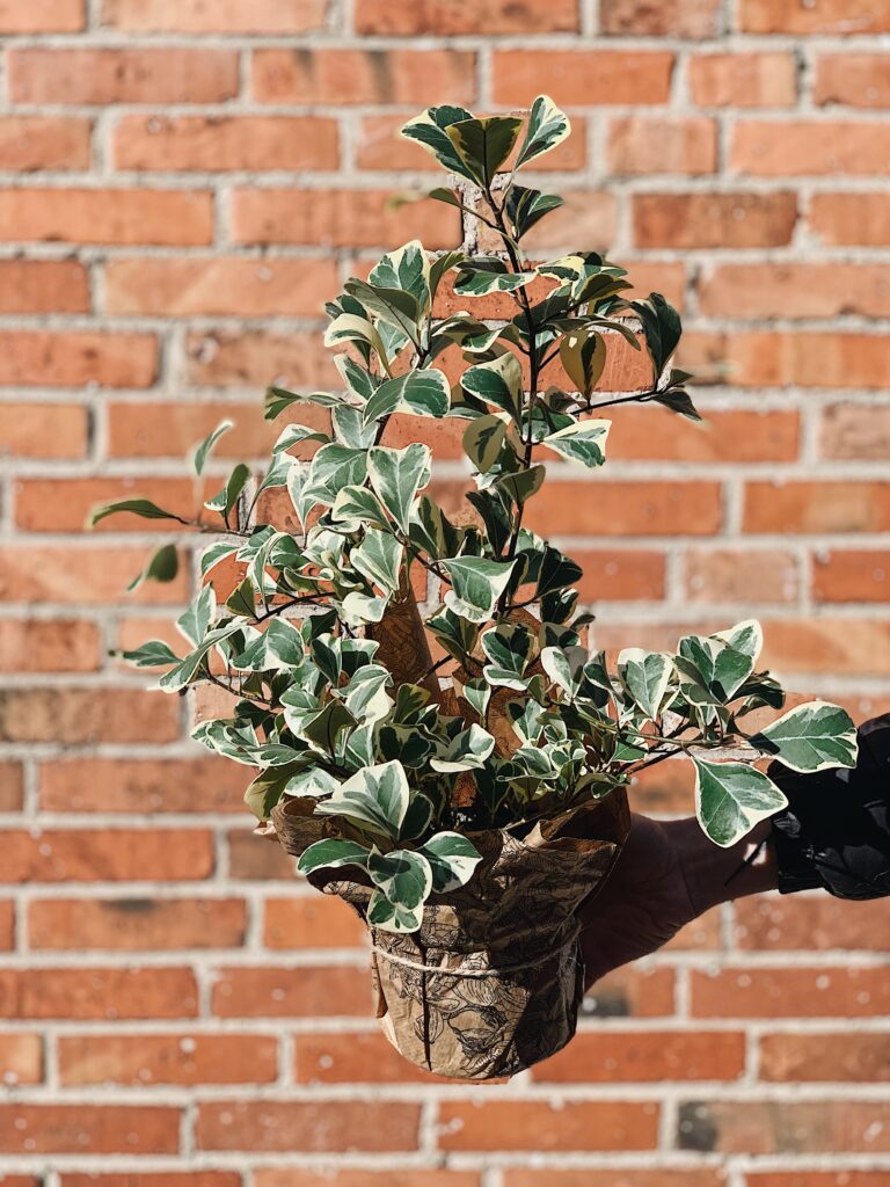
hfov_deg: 28.0
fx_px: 1783
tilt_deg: -2.5
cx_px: 445
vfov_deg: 36.8
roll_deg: +0.0
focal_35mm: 52
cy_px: 594
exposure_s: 1/905
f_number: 2.4
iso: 16
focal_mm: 6
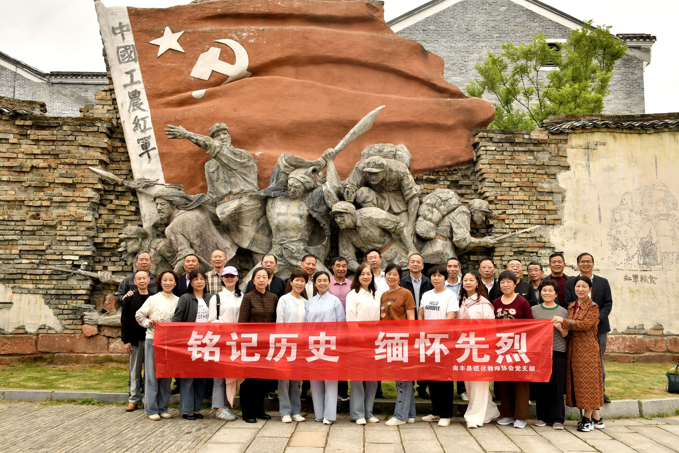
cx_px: 340
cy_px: 226
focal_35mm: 33
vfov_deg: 40.0
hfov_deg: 57.2
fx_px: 622
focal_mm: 22
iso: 100
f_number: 9
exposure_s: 1/125
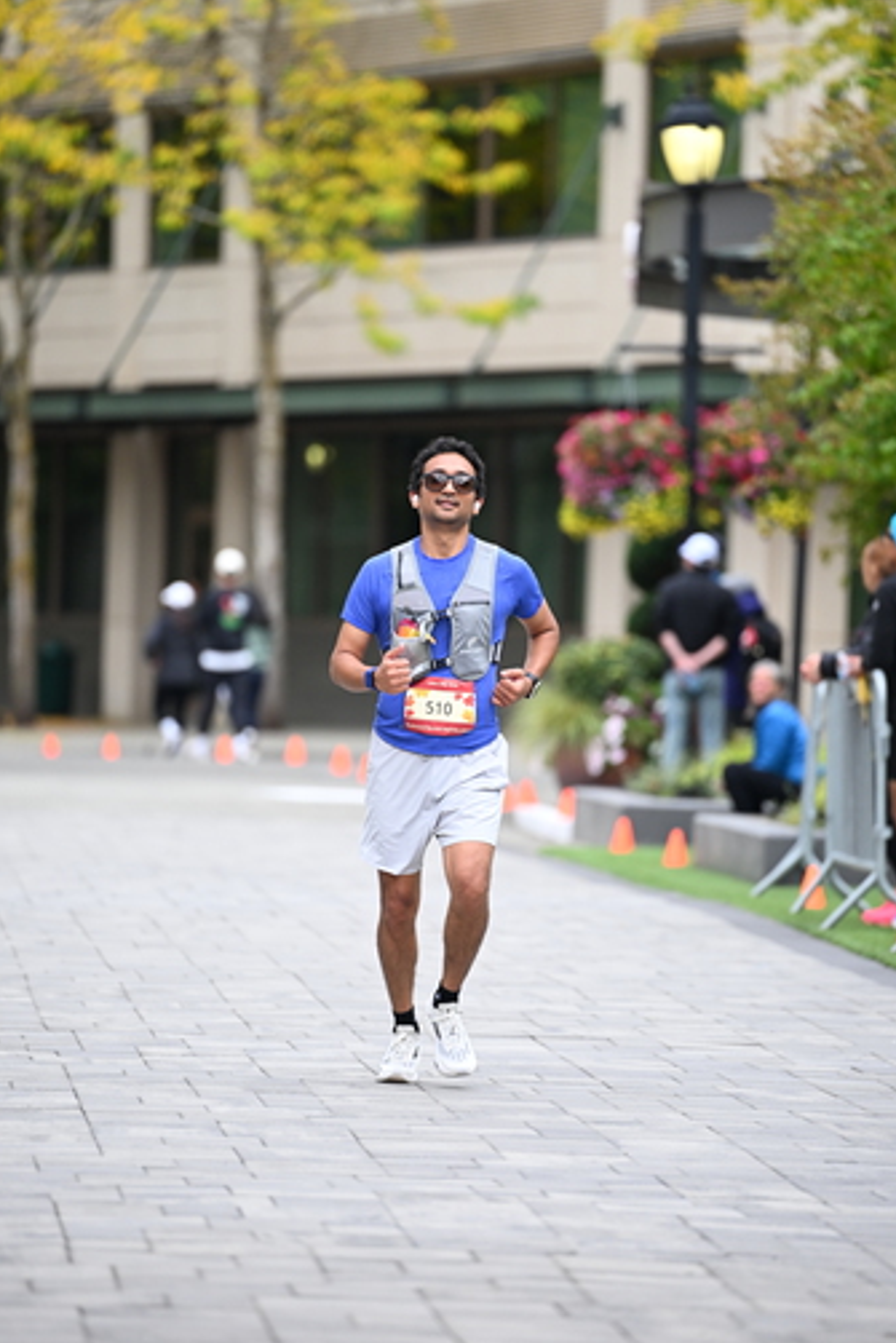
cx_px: 445
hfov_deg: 6.3
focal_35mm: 219
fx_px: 8170
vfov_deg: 9.4
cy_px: 682
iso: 640
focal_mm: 200
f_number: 2.8
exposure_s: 1/1600
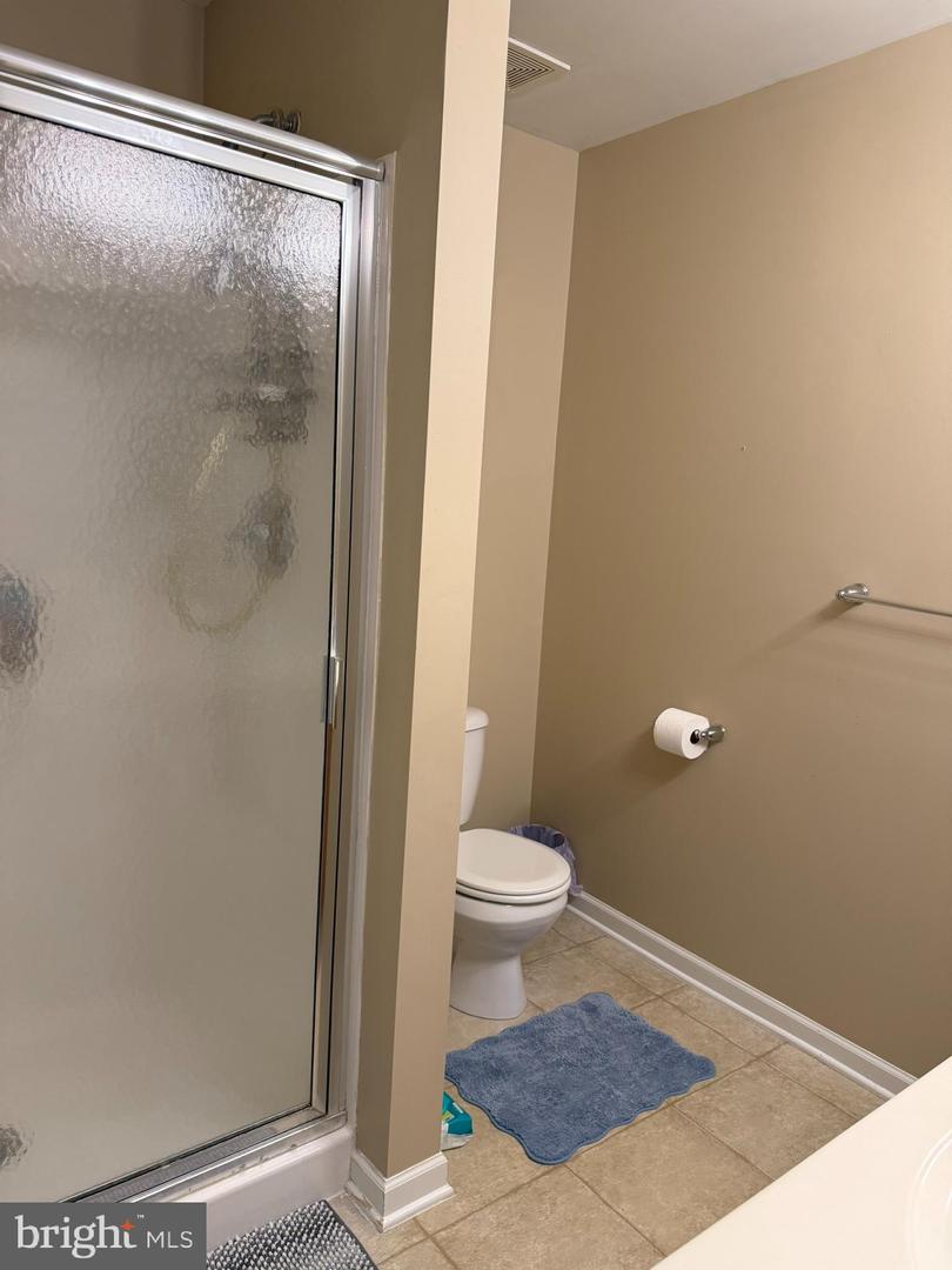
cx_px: 476
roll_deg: -3.6
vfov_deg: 71.6
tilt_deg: -8.8
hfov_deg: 56.8
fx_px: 880
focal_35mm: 24
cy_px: 635
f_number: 1.78
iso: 250
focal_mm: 6.76
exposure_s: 1/120
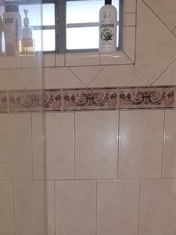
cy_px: 290
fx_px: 522
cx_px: 42
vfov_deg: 23.0
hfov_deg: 19.0
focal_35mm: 77
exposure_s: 1/24
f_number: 1.7
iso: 100
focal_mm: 4.3
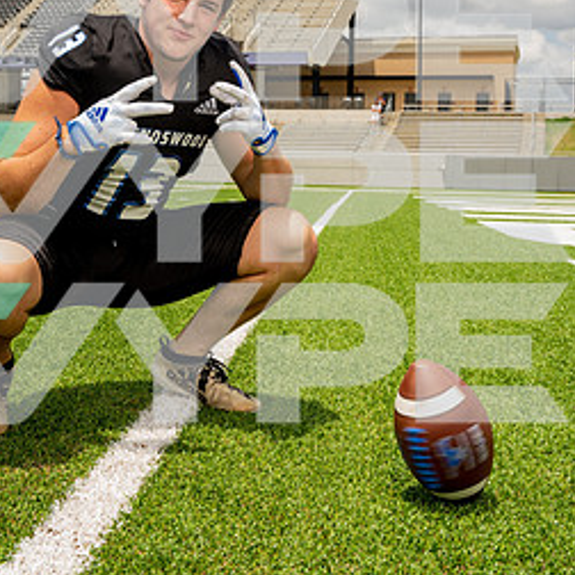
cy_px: 194
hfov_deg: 33.9
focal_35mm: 50
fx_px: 940
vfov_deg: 33.7
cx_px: 235
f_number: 8
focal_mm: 33
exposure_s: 1/250
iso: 64
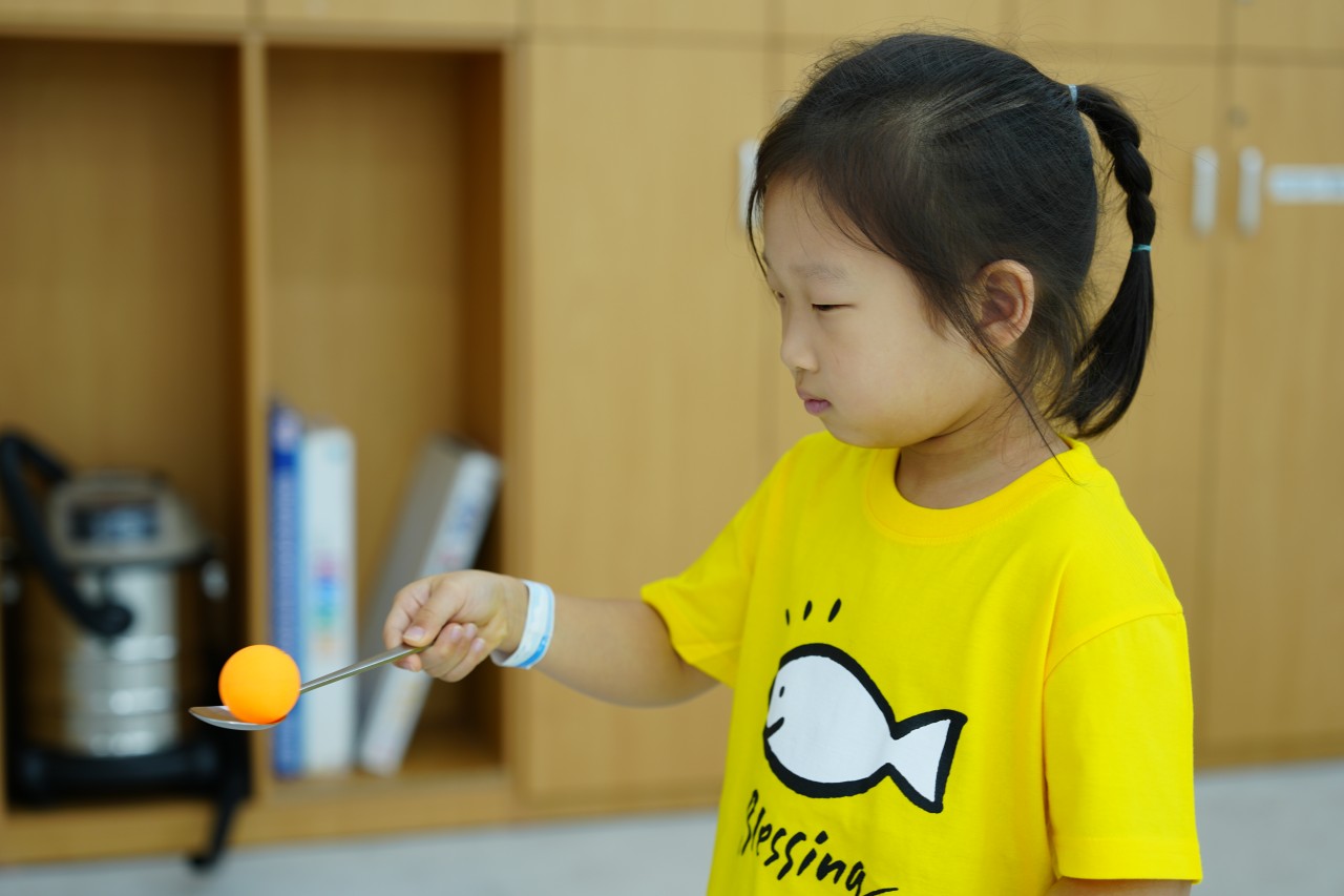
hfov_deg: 35.1
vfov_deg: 23.8
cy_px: 448
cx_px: 672
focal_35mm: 57
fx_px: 2128
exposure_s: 1/80
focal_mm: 57
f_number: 2.8
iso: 100
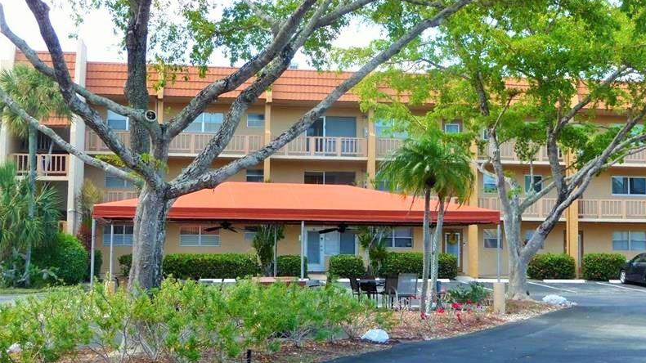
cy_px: 152
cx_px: 326
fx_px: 1096
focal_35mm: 64
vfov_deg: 18.8
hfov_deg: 32.8
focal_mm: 9.8
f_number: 4.4
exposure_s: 1/160
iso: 100
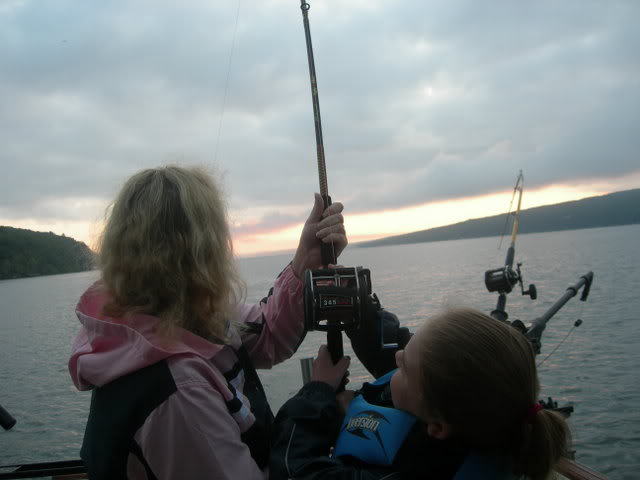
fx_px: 703
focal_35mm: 38
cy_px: 240
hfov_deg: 49.0
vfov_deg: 37.7
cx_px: 320
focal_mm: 7.8
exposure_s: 1/56.3
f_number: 2.8
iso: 50
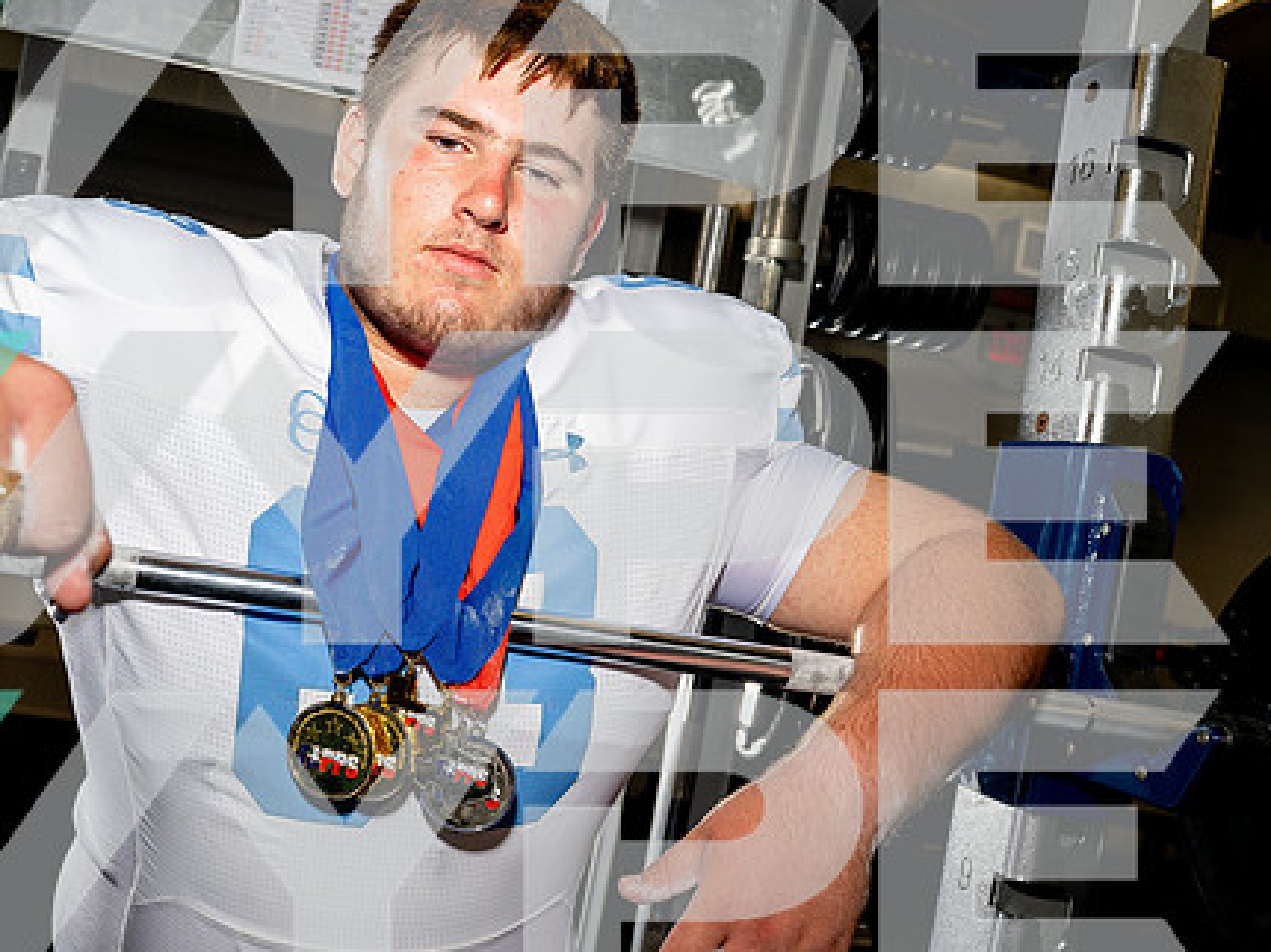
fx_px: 1431
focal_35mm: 39
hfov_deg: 47.4
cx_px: 471
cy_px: 490
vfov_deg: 36.8
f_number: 5.6
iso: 320
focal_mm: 29
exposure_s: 1/250
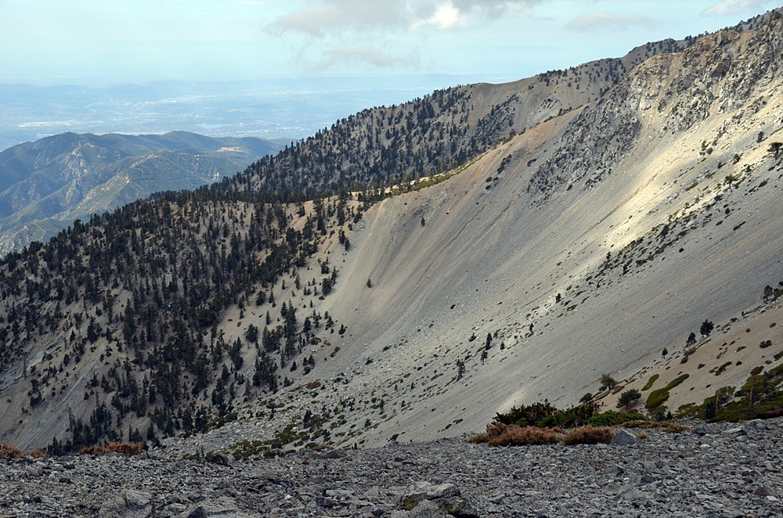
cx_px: 392
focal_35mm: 52
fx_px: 1139
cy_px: 259
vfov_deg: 25.6
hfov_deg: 37.9
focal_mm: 35
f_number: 7.1
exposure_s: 1/320
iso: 100
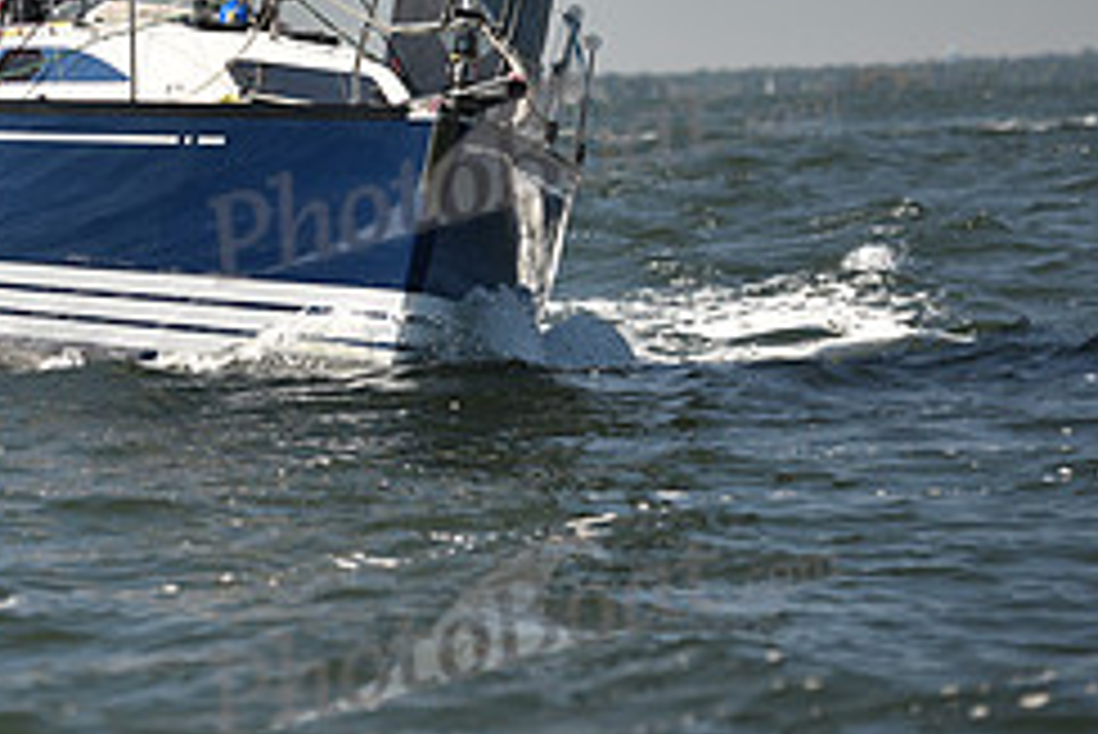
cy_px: -2
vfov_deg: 4.1
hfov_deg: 6.2
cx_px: -22
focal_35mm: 333
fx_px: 10162
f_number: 3.5
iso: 250
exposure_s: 1/1250
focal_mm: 140
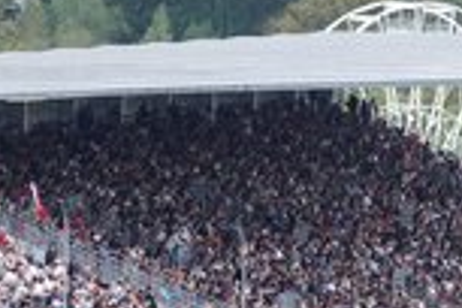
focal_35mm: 784
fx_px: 10061
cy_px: 263
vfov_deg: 1.8
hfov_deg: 2.6
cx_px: 383
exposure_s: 1/800
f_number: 4
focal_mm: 97.49
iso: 500
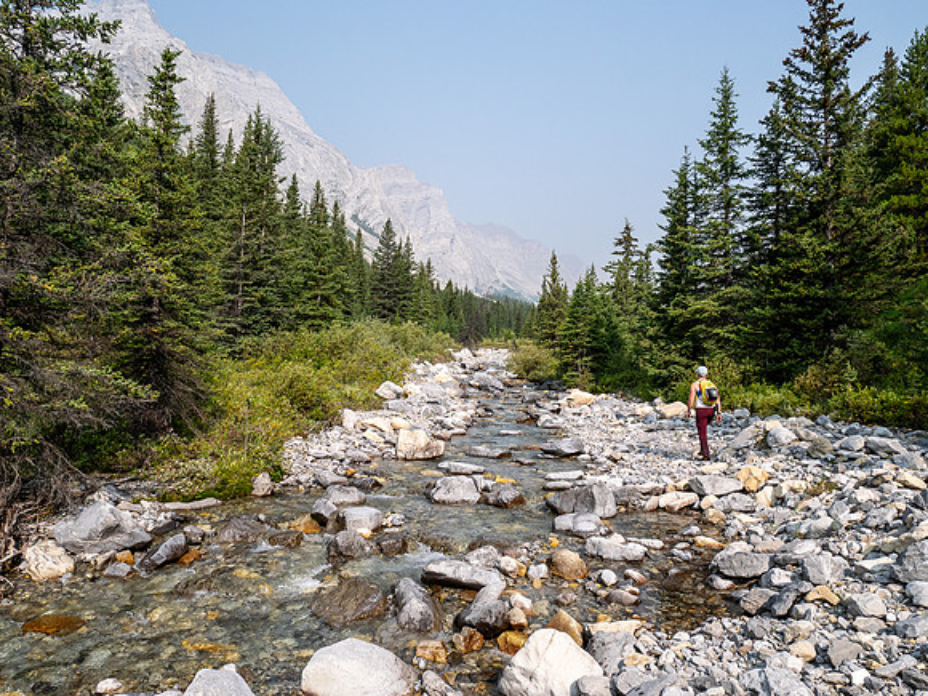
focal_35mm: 24
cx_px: 464
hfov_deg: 71.6
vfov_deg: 56.8
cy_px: 348
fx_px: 643
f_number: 8
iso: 200
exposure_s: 1/400
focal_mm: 12
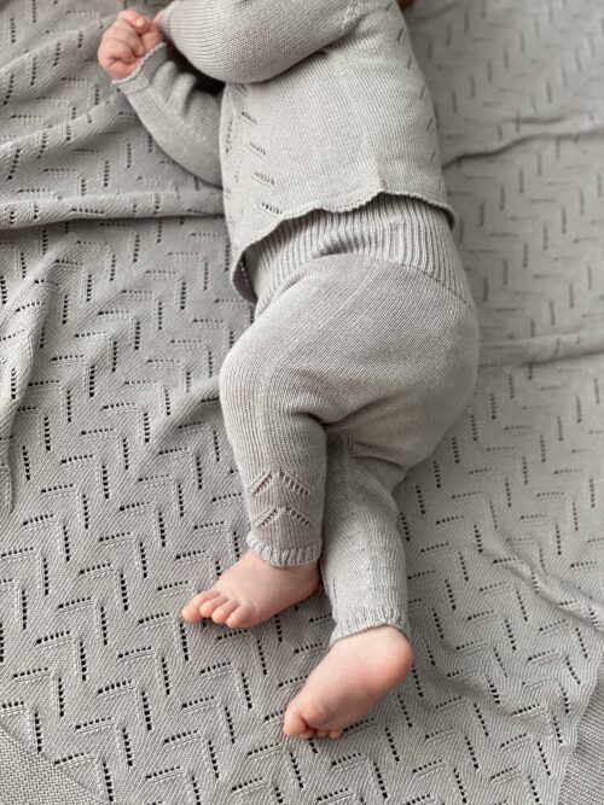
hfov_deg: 28.0
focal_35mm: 52
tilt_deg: -62.5
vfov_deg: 36.8
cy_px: 402
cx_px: 302
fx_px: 1210
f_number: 2
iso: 125
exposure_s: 1/122
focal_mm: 6
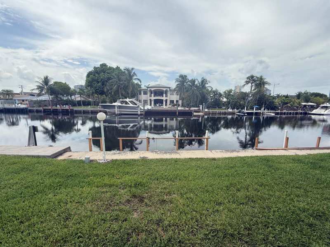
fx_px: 133
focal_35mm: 14
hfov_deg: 102.1
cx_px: 165
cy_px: 124
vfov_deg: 85.7
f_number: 2.2
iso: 50
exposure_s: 1/955
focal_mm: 2.22
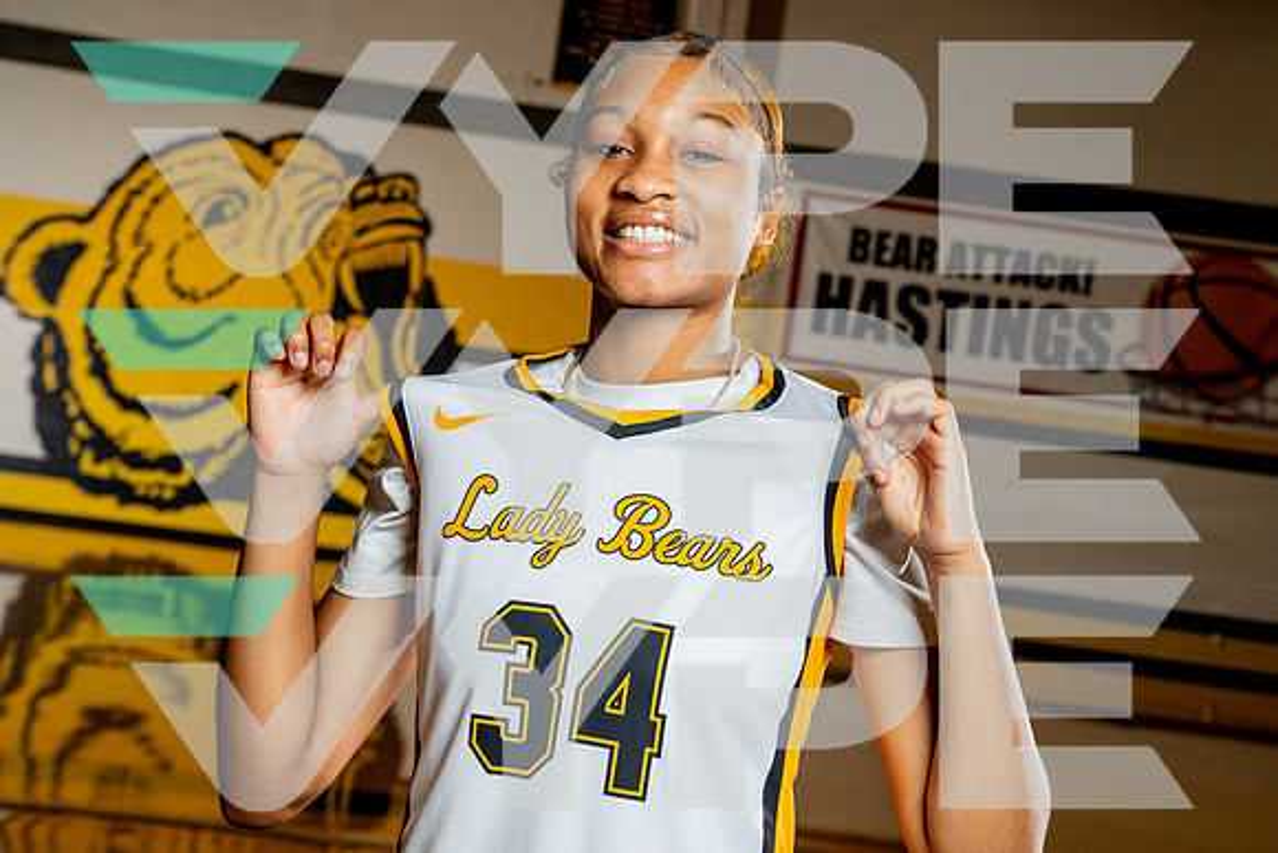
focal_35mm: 75
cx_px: 640
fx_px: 2654
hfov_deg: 27.1
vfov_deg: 18.3
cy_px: 422
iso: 800
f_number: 8
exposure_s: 1/250
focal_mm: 70
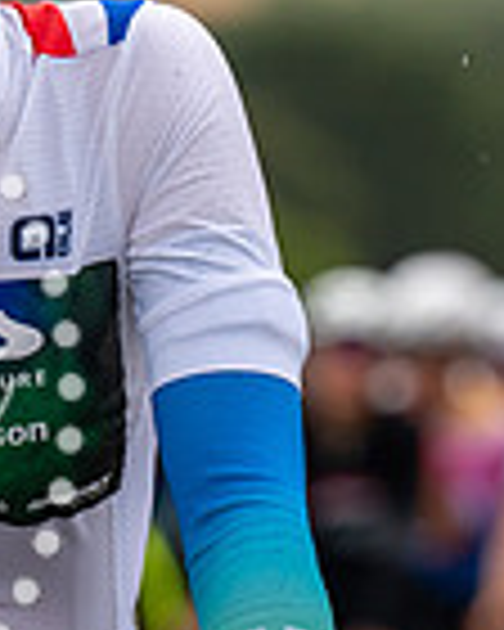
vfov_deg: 3.8
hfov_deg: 3.1
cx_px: 400
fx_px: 9435
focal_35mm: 506
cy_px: 138
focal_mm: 126
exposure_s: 1/1250
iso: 400
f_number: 3.5
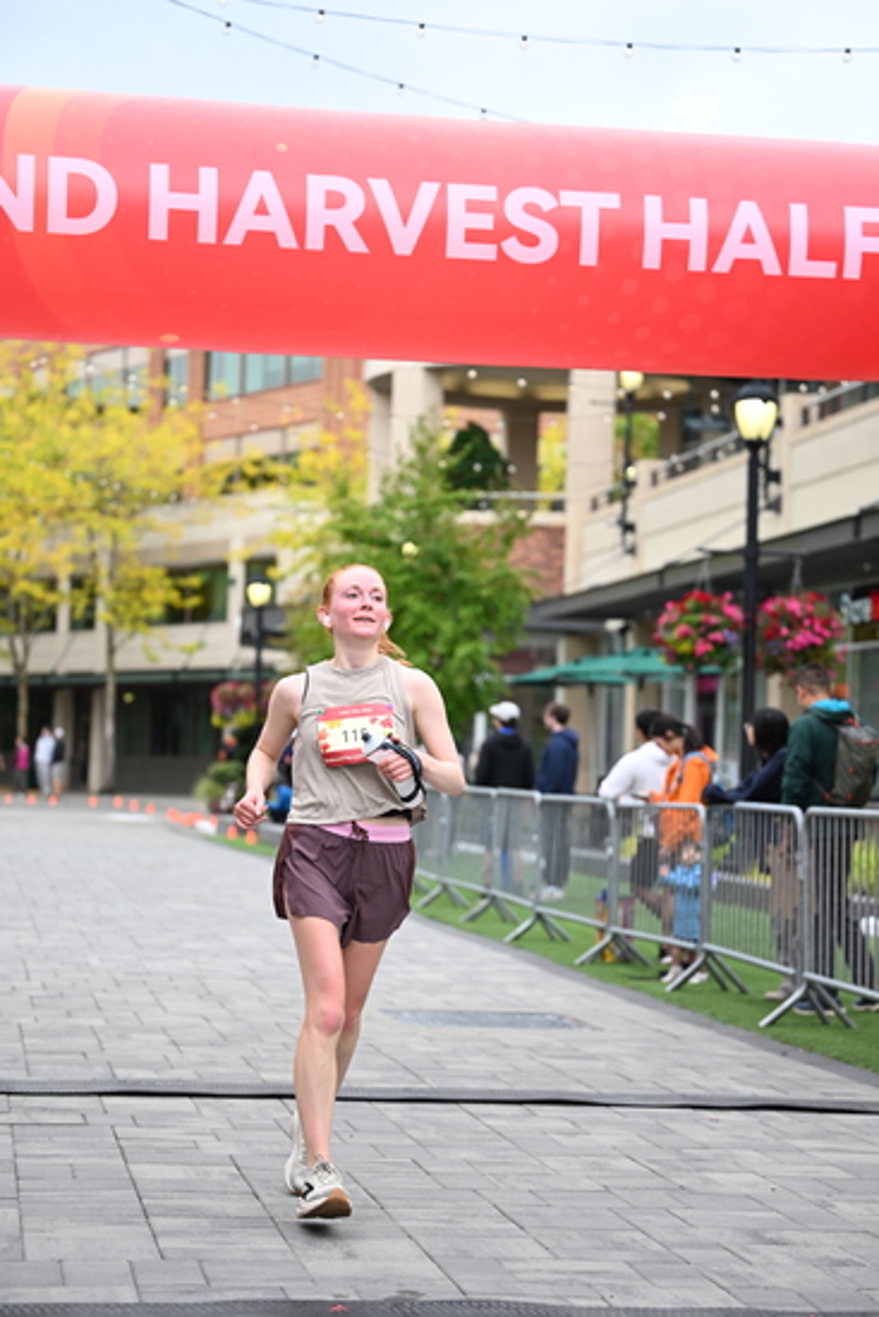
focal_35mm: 77
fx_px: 2818
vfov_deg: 26.3
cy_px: 658
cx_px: 440
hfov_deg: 17.7
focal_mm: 77
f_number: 2.8
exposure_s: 1/2000
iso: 640
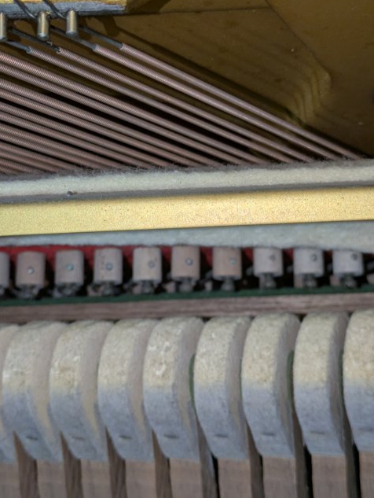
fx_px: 834
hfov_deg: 25.3
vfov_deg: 33.2
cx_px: 176
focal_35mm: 58
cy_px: 238
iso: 89
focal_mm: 5.43
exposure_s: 1/120
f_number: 1.89
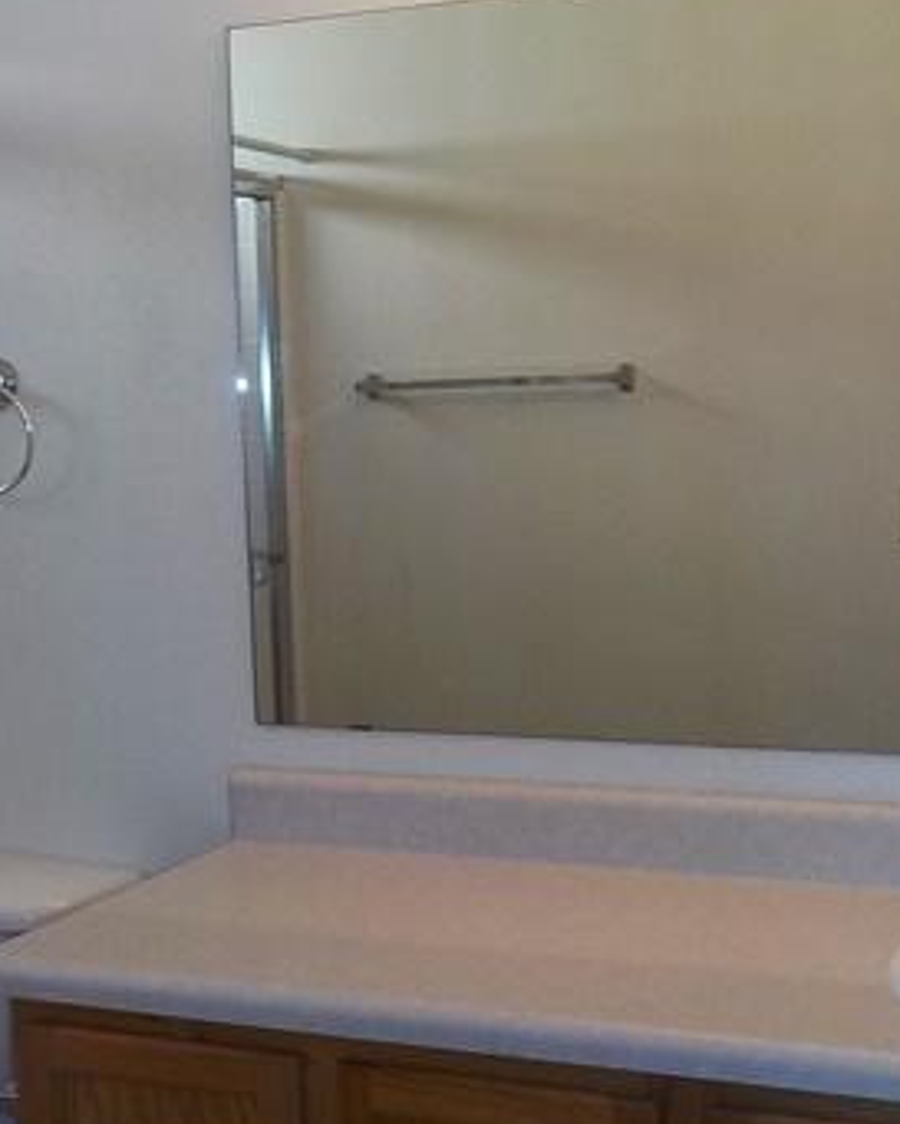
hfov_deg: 27.6
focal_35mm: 55
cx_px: 468
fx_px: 1830
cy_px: 432
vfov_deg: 34.0
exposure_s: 1/60
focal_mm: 4.1
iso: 125
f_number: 3.3
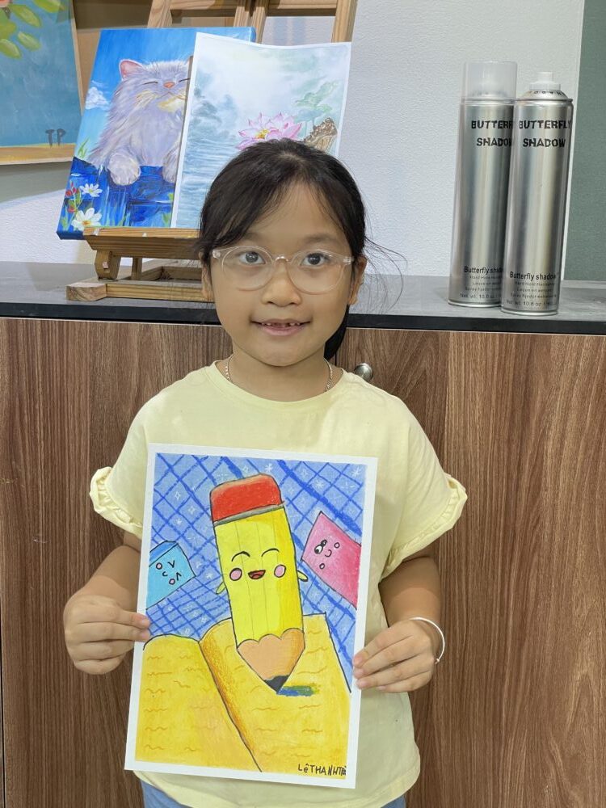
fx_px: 1214
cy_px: 404
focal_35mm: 52
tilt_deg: -11.3
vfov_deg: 36.8
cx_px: 303
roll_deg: -1.8
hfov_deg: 28.0
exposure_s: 1/100
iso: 125
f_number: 2
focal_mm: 6
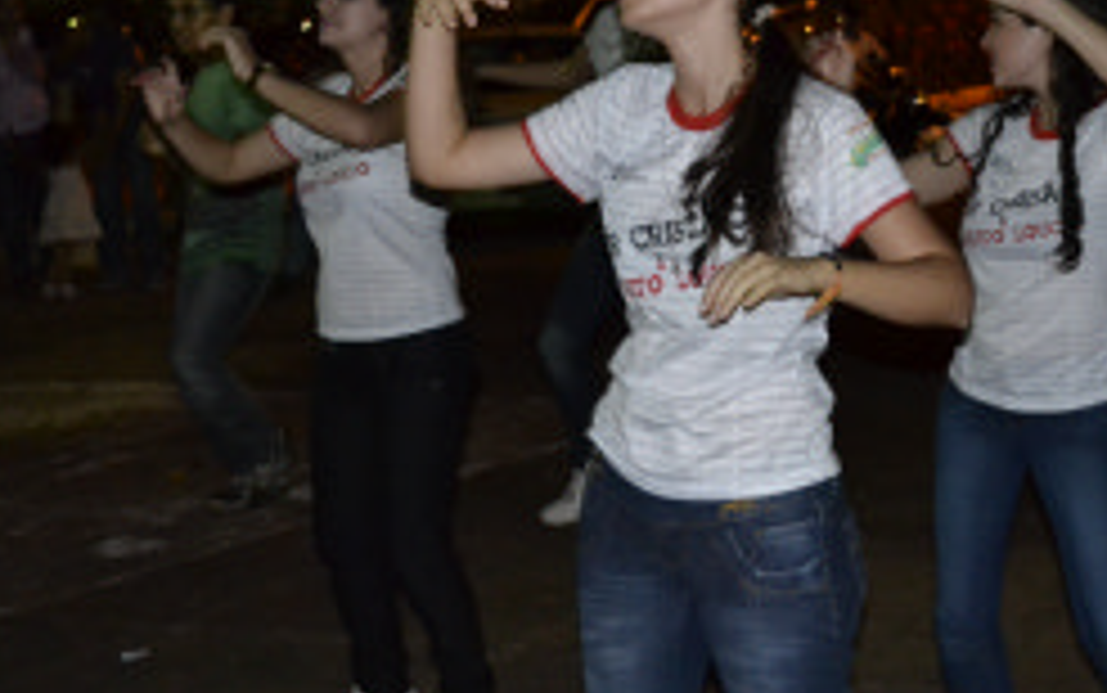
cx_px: 742
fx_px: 2626
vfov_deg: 14.9
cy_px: 133
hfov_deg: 23.7
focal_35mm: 87
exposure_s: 1/60
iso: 3200
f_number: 4.5
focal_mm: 28
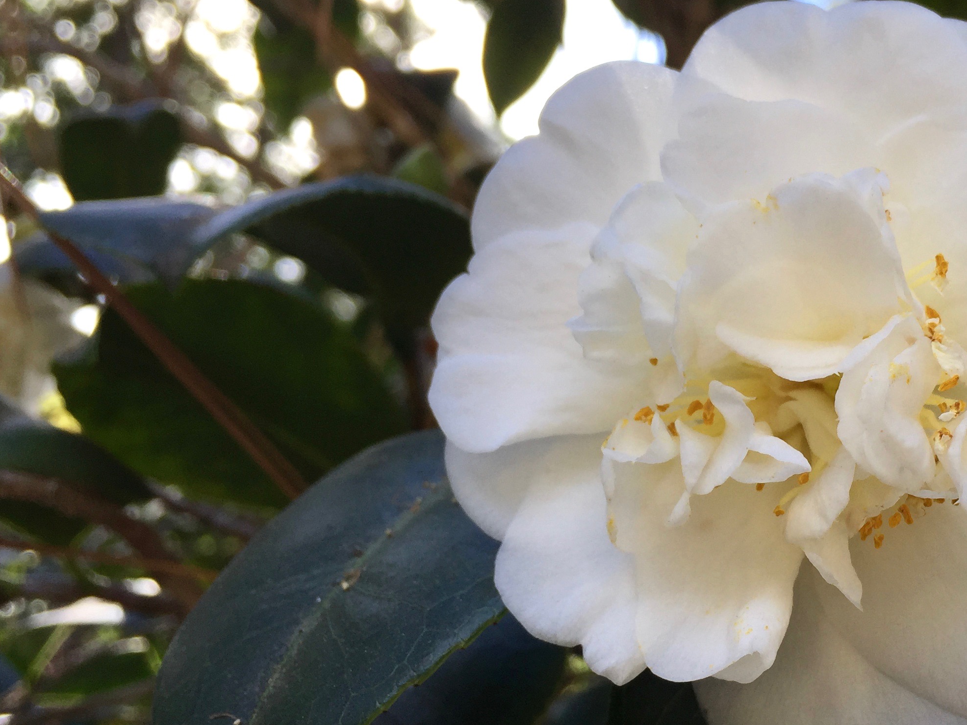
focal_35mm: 48
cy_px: 408
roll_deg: +3.5
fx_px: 1341
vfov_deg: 30.2
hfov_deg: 38.7
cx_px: 721
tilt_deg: +15.7
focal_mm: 4.15
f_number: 2.2
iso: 32
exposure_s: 1/289
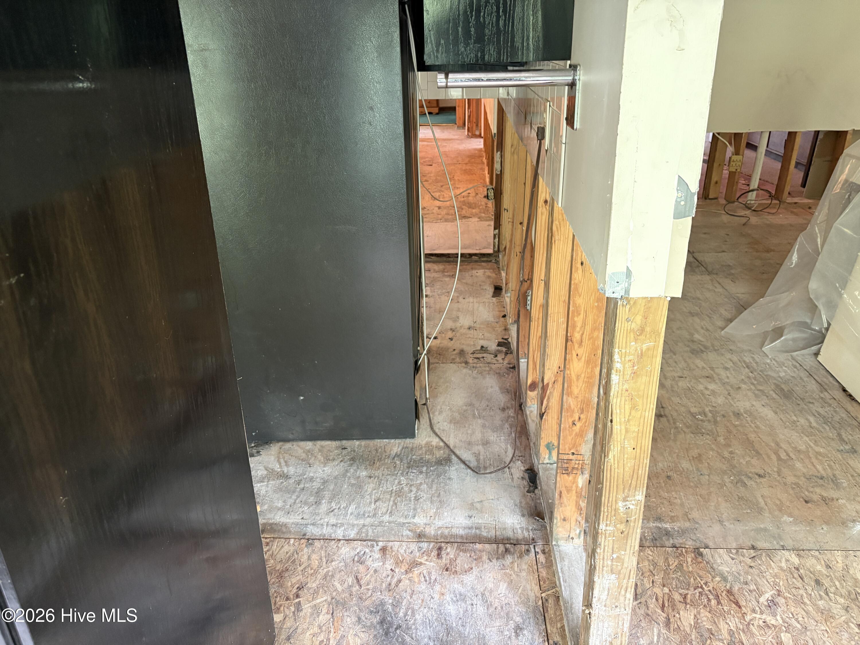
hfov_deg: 67.3
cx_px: 430
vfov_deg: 53.1
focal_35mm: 26
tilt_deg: -24.1
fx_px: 646
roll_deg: +1.3
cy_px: 322
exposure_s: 1/60
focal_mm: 5.96
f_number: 1.6
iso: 500
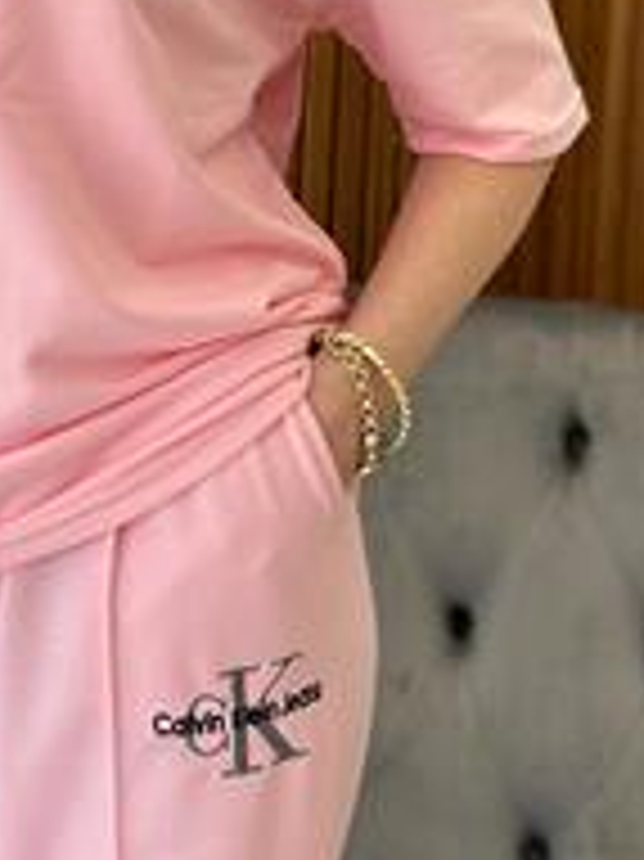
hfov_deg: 11.2
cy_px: 27
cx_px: -32
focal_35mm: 131
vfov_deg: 14.8
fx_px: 3253
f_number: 1.78
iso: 100
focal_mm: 6.86
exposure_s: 1/160
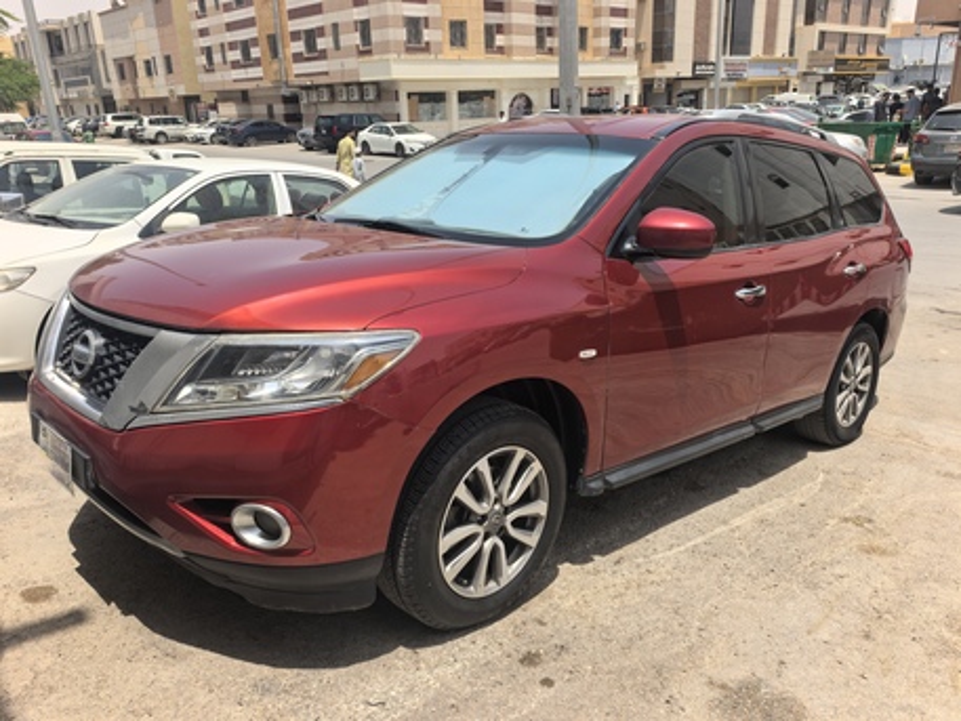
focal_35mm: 27
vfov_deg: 51.4
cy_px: 360
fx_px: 750
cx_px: 480
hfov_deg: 65.3
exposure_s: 1/789
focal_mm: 6.98
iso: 50
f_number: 4
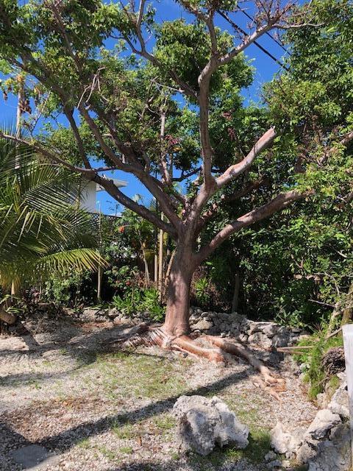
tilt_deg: +5.0
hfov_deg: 49.7
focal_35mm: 28
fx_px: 381
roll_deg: -1.4
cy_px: 236
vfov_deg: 63.4
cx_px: 176
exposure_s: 1/1080
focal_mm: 3.99
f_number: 1.8
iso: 20
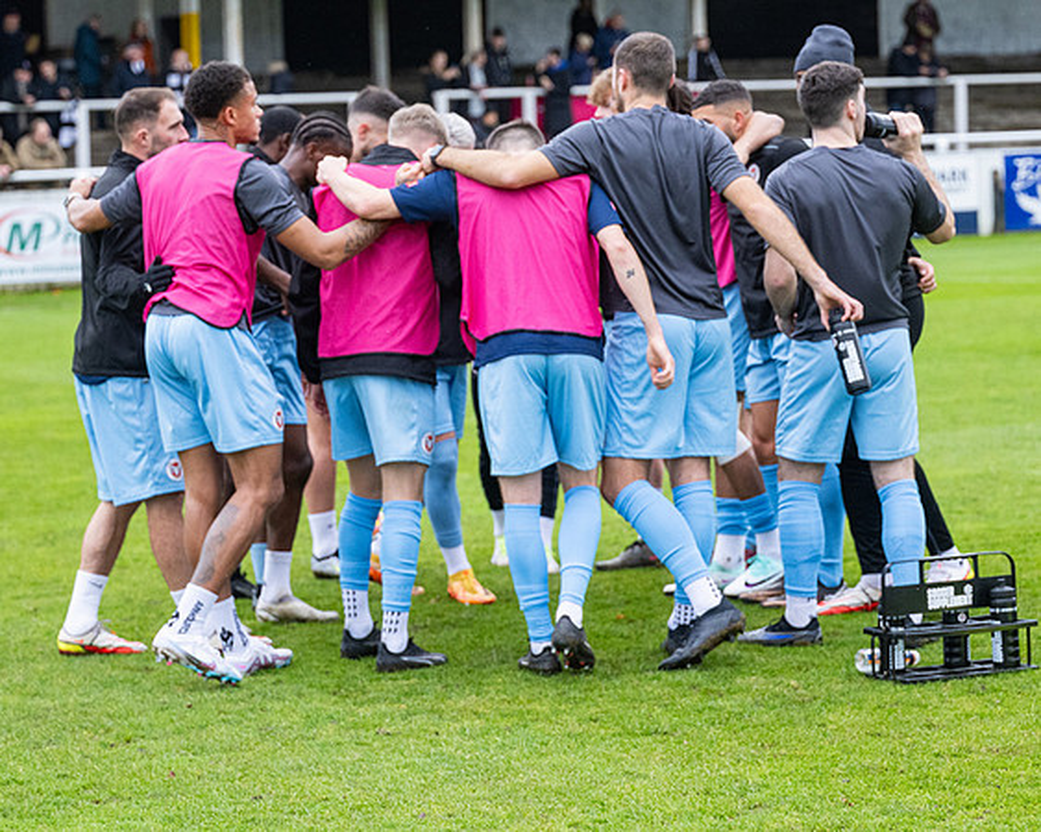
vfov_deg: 12.5
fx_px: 3785
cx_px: 513
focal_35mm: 123
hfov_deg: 15.7
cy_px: 416
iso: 1000
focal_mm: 70
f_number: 2.8
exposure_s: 1/640
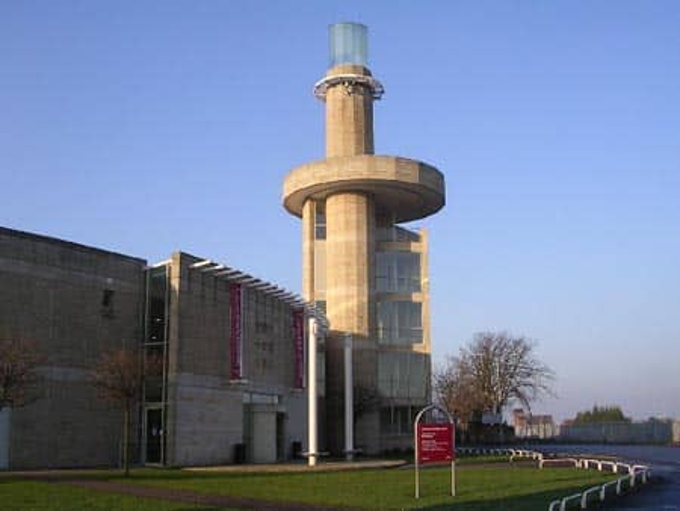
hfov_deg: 49.0
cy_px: 256
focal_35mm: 38
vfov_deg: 37.8
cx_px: 340
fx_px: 747
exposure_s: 1/170
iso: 100
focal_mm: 5.8
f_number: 5.6
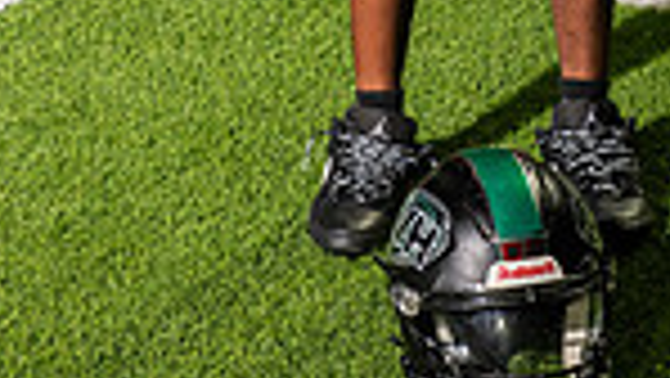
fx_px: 2702
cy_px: -504
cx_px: 463
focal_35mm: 152
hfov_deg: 14.1
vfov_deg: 7.5
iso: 1000
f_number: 7.1
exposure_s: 1/400
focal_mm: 48
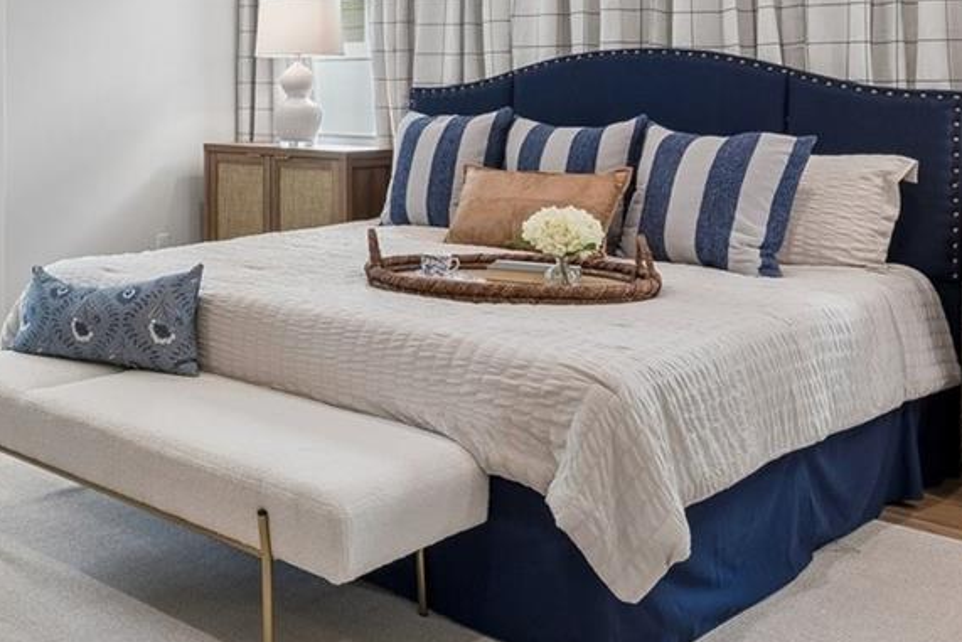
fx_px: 1123
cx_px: 96
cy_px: 84
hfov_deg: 42.5
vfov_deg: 30.7
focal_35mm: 42
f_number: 8
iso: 200
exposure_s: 1/15
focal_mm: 10
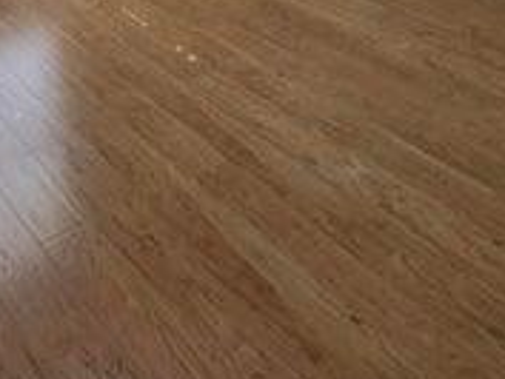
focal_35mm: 47
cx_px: 108
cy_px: -154
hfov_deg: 39.0
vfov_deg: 25.2
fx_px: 686
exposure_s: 1/150
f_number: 2.2
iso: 50
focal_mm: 2.2
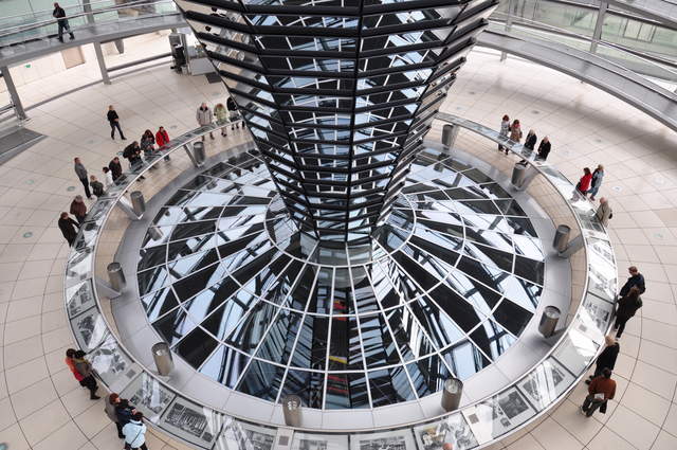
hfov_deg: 67.4
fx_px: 507
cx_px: 338
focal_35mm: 27
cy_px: 225
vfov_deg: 47.8
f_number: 10
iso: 640
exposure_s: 1/200
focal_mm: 18
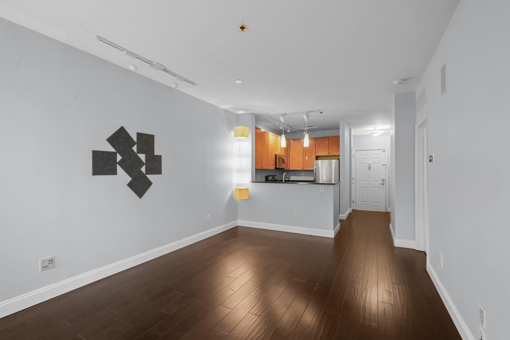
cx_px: 255
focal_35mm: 16
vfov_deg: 73.8
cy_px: 170
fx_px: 227
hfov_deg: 96.7
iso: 4000
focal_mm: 16
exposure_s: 1/15
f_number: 9
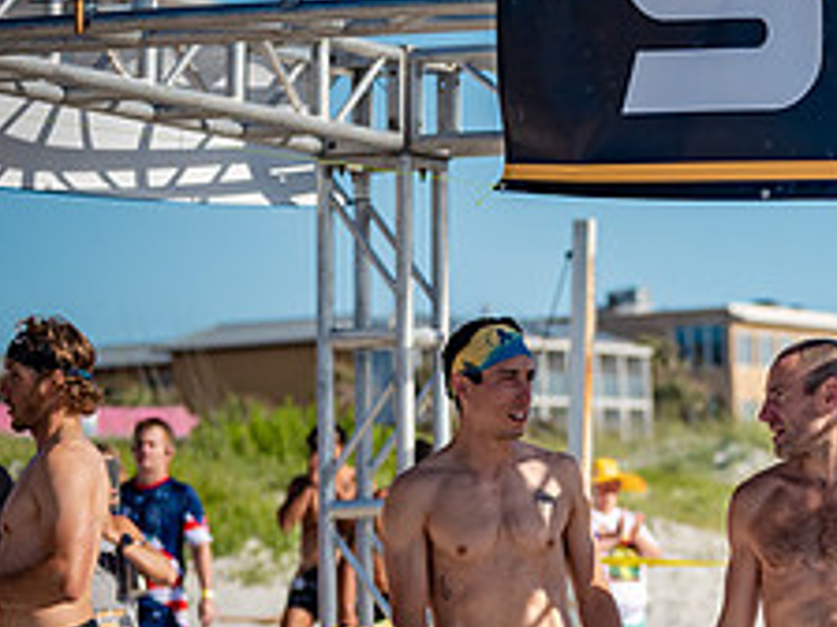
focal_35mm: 174
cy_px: 606
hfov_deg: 11.1
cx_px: 1072
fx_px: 4207
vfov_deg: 8.5
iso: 360
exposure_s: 1/4000
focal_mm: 70
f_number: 2.8
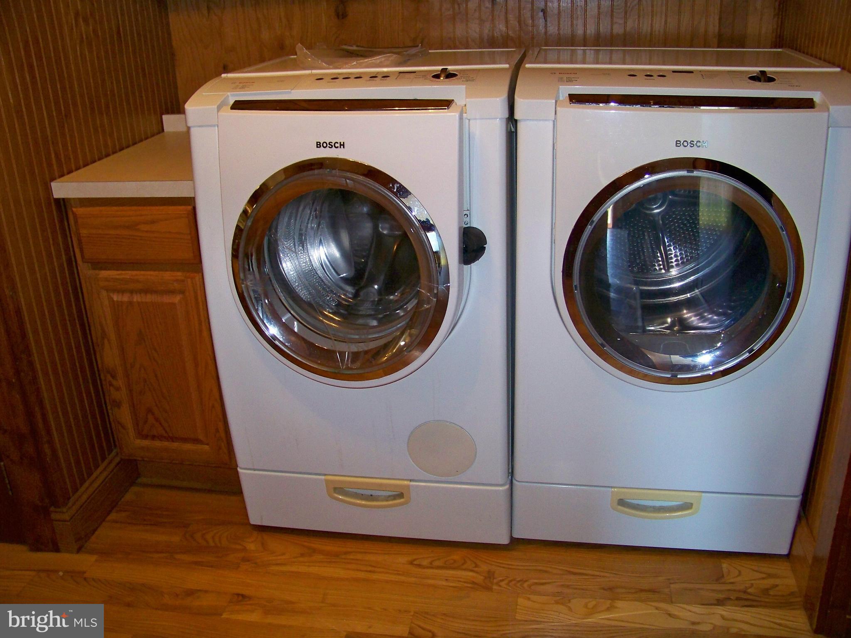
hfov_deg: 55.4
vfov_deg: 42.9
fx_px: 811
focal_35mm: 33
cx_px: 426
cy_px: 319
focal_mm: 5.85
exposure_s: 1/30
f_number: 2.8
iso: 200
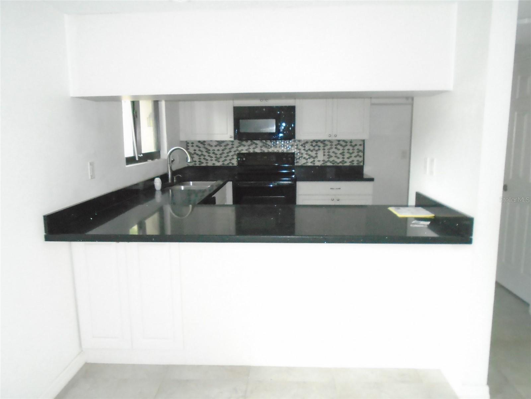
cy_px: 200
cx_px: 266
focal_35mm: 26
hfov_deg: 67.3
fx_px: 399
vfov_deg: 53.1
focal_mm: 4.6
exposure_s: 1/80
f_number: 3.2
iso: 800
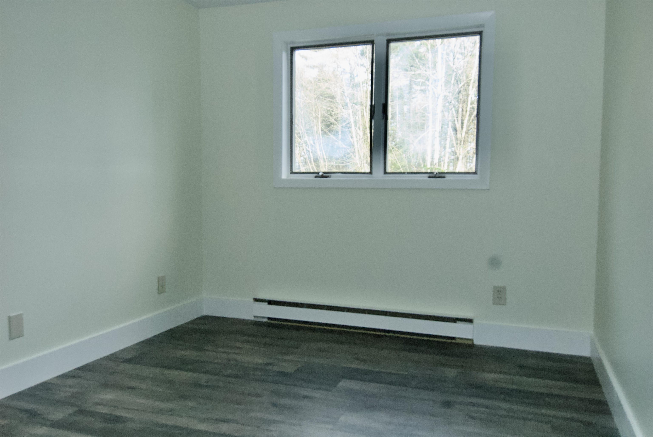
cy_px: 218
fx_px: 518
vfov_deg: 45.8
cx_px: 326
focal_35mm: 28
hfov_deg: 64.5
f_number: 6.3
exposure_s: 1/250
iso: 1600
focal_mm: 19
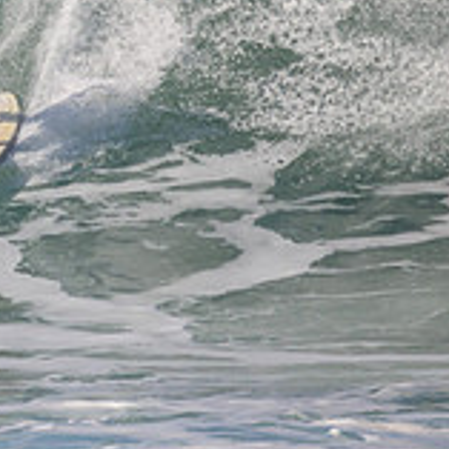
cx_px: -360
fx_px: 36966
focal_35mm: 2519
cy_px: 7
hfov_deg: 0.7
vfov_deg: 0.7
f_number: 11
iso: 1000
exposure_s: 1/2000
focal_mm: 800
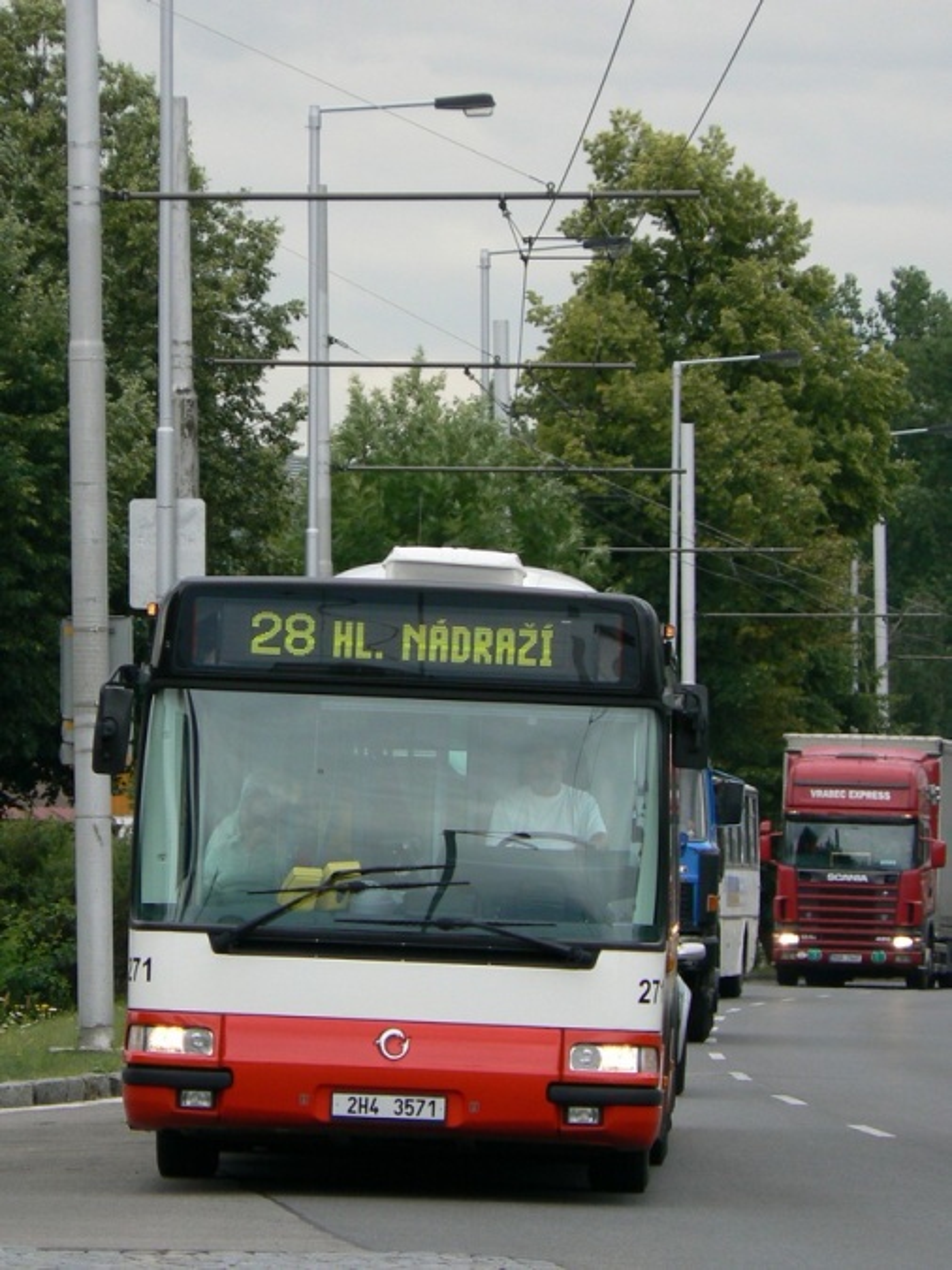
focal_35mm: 271
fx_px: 9940
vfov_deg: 7.3
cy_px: 635
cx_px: 476
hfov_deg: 5.5
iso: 100
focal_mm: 44
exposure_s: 1/640
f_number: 3.3
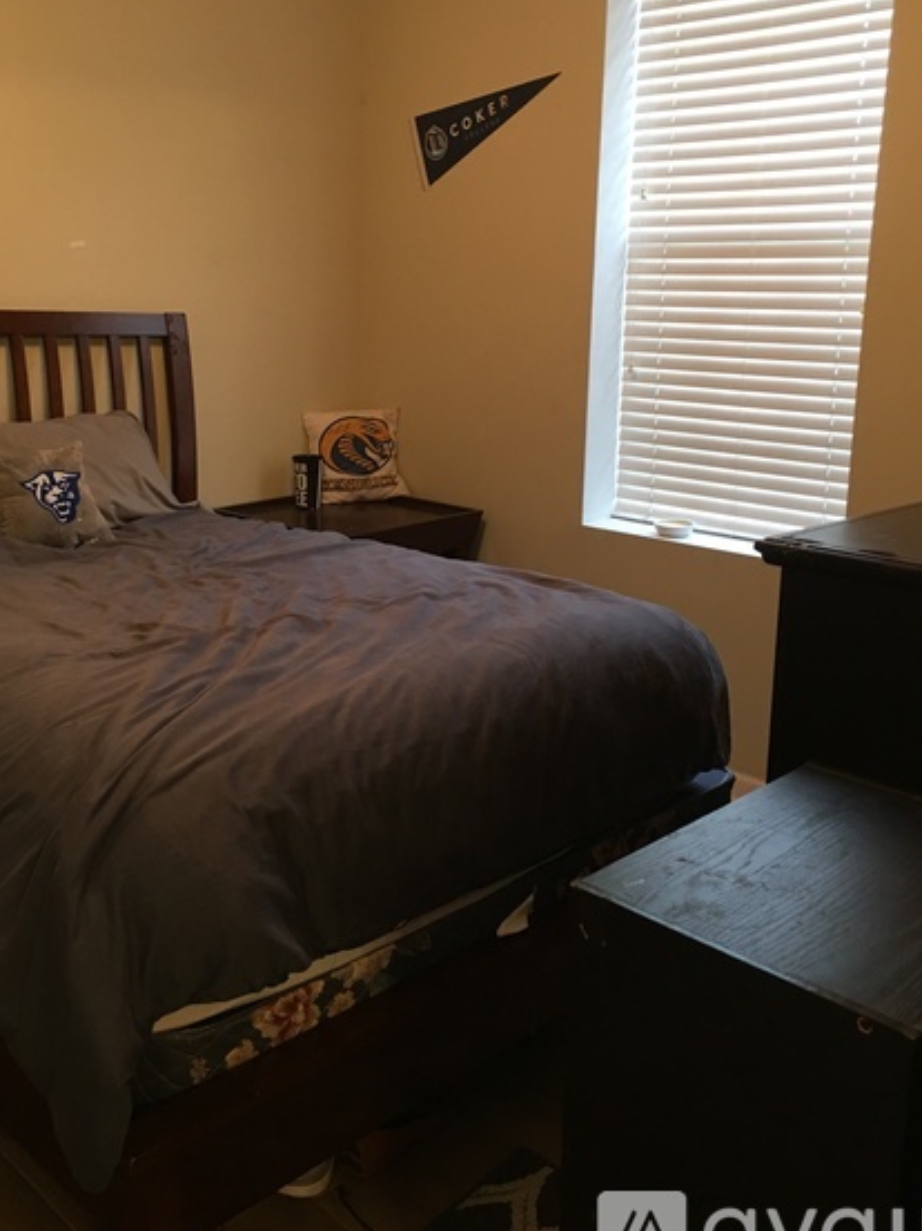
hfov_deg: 40.6
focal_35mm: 35
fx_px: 1244
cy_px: 538
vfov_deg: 52.5
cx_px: 401
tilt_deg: -10.3
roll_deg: -0.4
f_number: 2.2
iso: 64
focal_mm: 4.15
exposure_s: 1/15
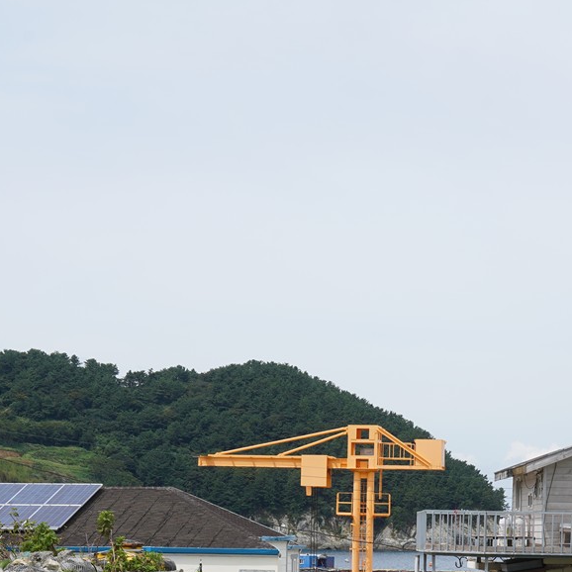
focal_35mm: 103
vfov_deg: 16.3
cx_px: 346
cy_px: 651
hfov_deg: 16.9
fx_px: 1926
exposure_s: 1/100
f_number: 13
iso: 100
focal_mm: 35
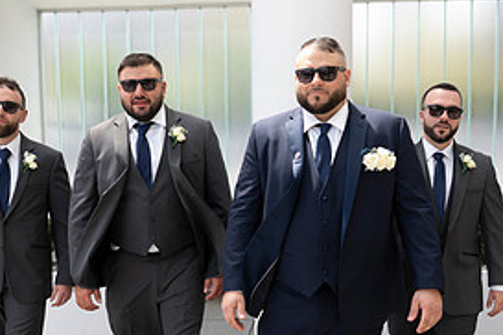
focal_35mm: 51
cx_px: 258
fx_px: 713
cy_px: 239
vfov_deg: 26.2
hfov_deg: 38.9
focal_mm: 24
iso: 50
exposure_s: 1/250
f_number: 2.8
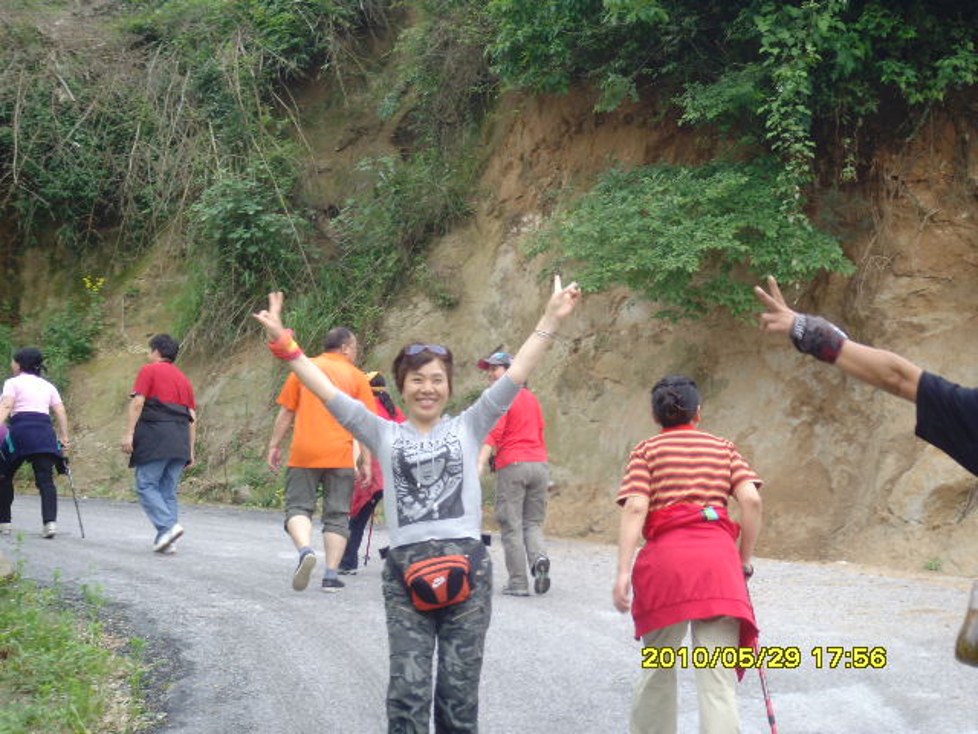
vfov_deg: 18.4
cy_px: 367
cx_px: 489
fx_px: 2260
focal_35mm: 80
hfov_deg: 24.4
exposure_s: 1/60
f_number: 4.2
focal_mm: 13.7
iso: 100
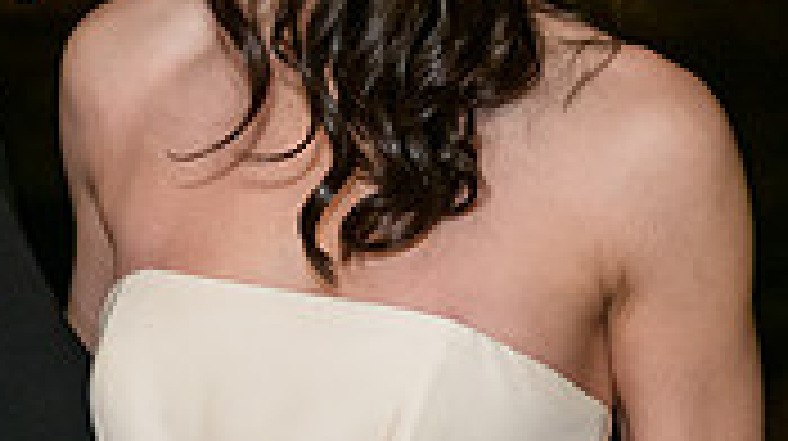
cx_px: 274
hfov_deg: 10.2
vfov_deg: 5.7
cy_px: -207
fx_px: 4404
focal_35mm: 211
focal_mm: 52
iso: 1600
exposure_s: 1/125
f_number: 3.2
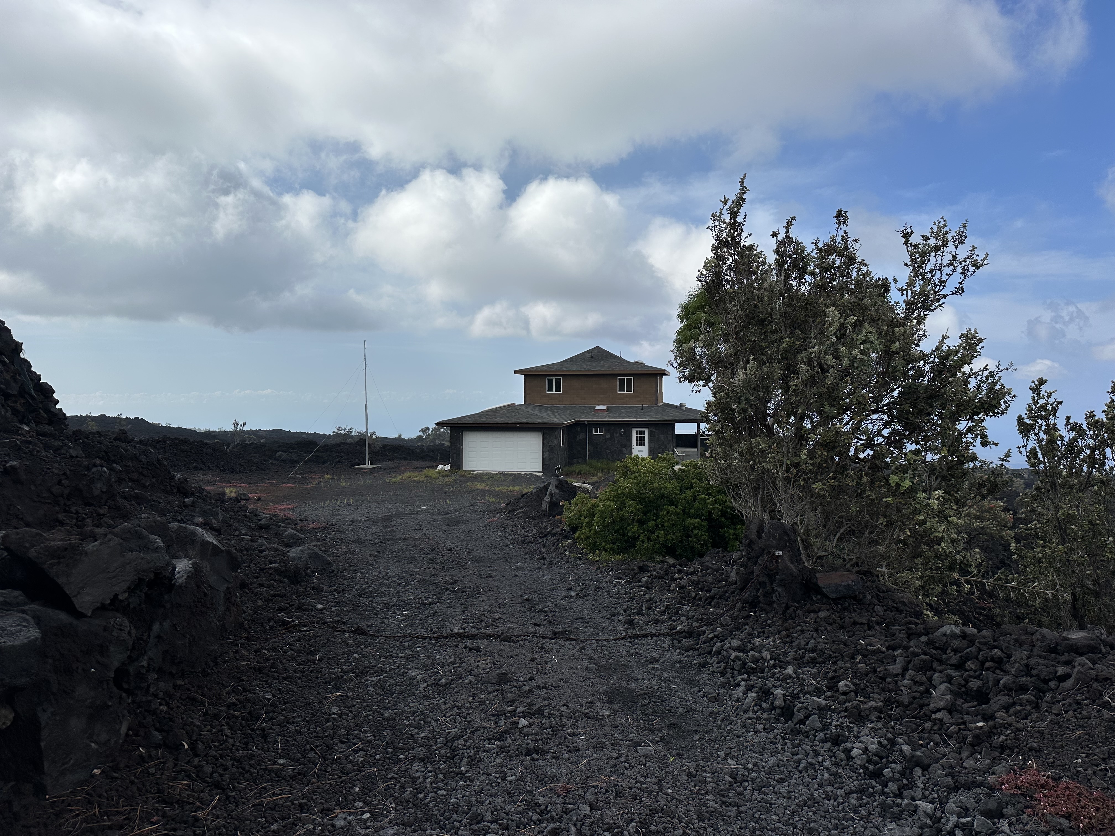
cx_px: 558
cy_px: 418
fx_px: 773
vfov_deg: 56.8
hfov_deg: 71.6
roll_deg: -0.6
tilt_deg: -3.2
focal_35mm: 24
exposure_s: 1/6623
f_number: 1.78
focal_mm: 6.86
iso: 80
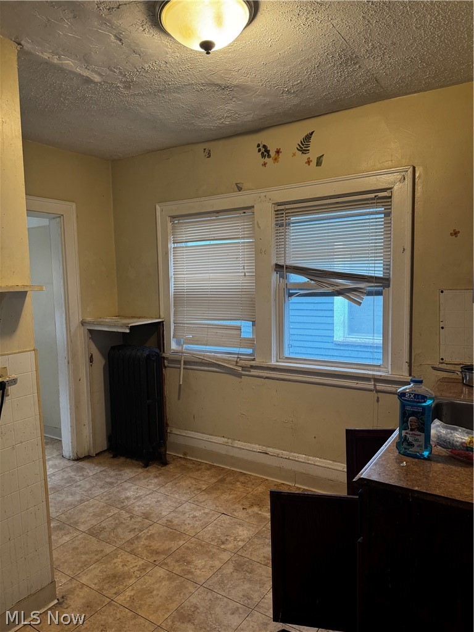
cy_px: 316
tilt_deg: -3.7
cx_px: 237
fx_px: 438
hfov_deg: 56.8
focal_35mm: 24
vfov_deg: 71.6
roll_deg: +1.8
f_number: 1.78
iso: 250
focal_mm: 6.76
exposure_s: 1/60
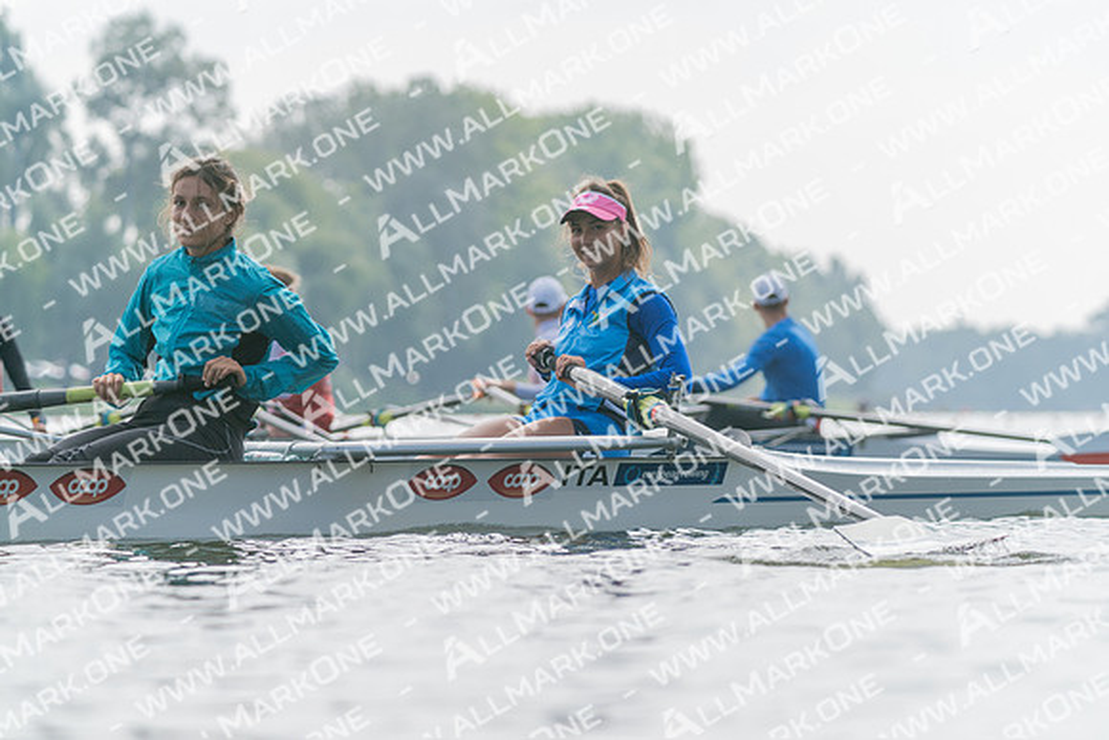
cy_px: 370
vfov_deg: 7.0
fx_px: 6039
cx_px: 554
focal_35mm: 196
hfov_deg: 10.5
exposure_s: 1/1600
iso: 400
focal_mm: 196
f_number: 5.6
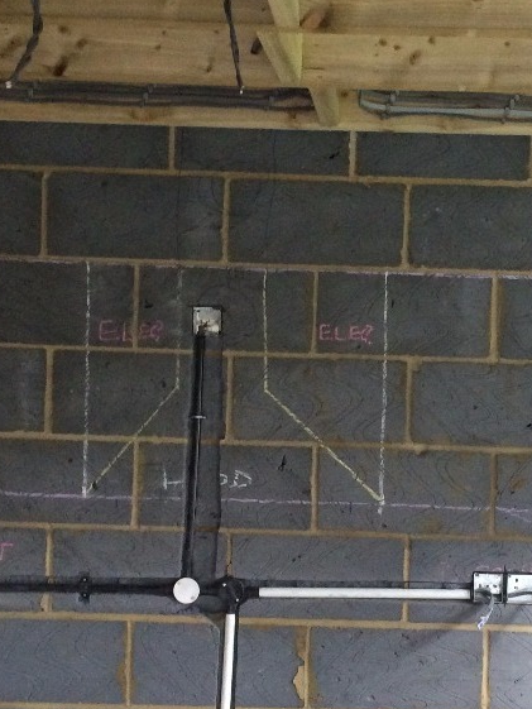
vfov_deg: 31.0
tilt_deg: -3.3
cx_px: 412
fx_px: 1270
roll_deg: -0.1
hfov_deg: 23.4
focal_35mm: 62
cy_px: 460
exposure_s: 1/33
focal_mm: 4.15
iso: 320
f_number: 2.2
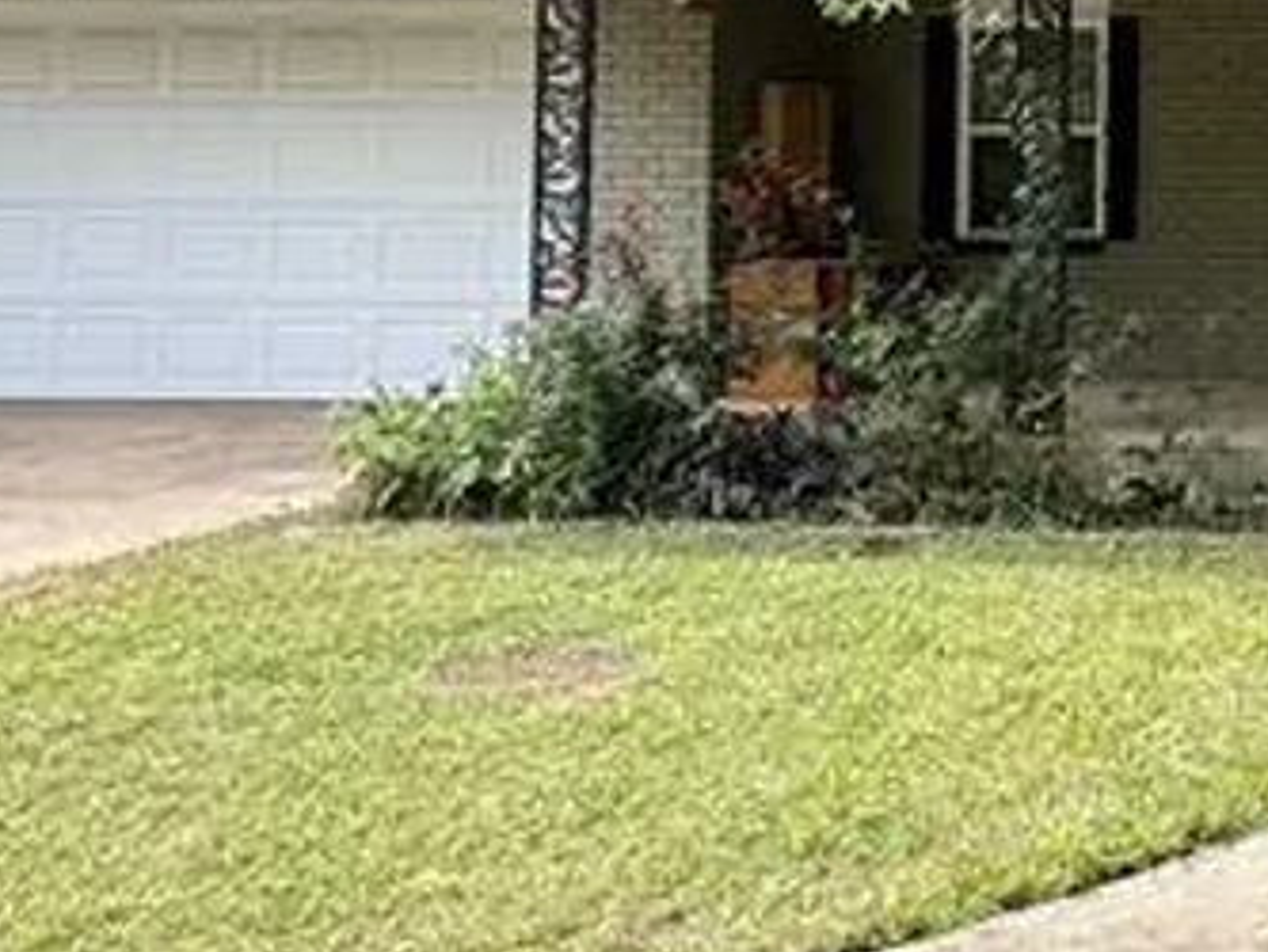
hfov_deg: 31.2
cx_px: 1740
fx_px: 1576
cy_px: 141
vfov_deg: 32.3
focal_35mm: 43
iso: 40
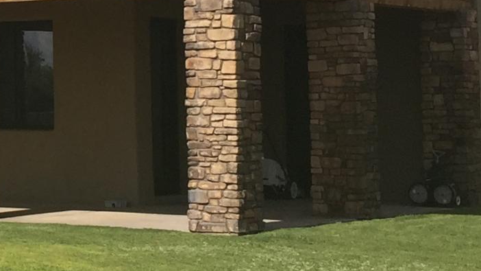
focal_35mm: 135
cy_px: -15
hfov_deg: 15.0
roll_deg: -0.6
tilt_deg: +3.6
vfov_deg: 8.9
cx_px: -184
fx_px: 1722
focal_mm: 4.15
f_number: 2.2
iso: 32
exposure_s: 1/3300
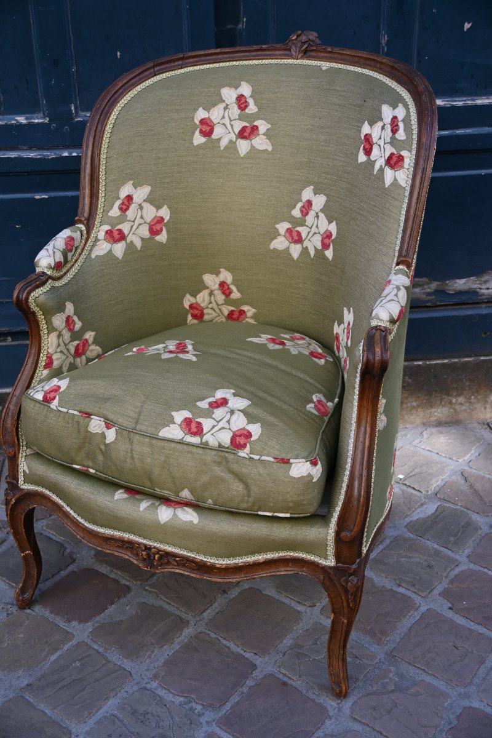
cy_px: 369
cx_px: 246
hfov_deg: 31.4
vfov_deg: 45.7
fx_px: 876
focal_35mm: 43
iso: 200
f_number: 4
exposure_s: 1/250
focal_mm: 28.5
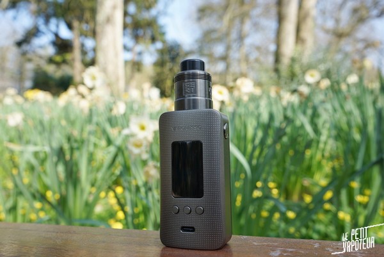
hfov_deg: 61.9
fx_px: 320
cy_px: 128
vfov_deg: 43.7
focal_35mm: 30
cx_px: 192
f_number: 7.1
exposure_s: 1/80
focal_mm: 30
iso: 100
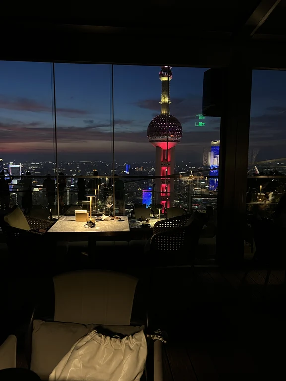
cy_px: 190
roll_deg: -0.2
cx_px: 143
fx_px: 286
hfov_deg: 53.1
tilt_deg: -5.6
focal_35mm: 26
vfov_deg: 67.3
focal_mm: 5.7
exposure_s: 1/60
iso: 500
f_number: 1.5
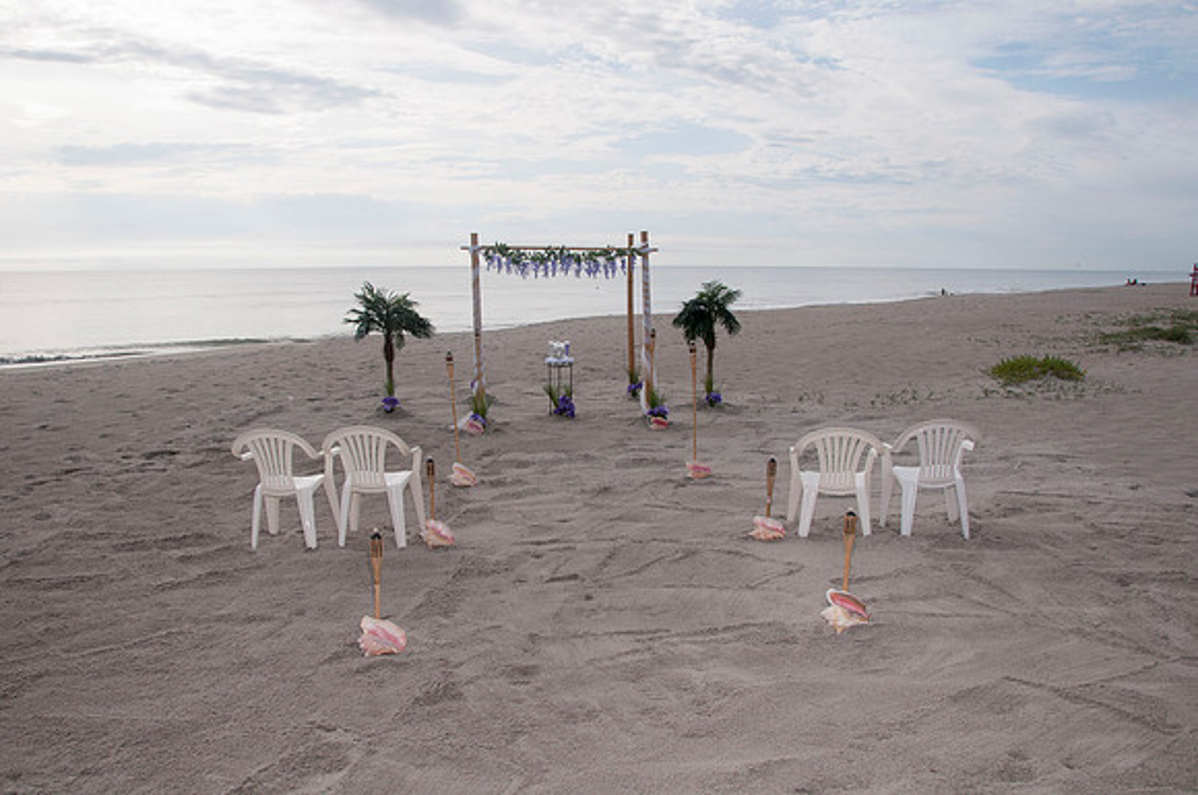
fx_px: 908
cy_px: 398
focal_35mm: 27
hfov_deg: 66.8
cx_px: 599
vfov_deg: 47.3
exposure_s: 1/250
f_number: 10
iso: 100
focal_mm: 18
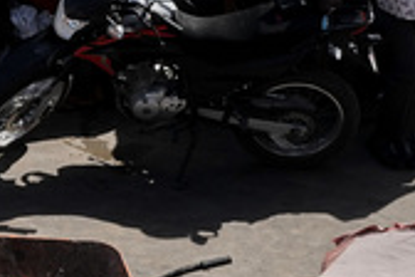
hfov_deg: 6.4
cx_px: -563
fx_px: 3516
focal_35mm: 305
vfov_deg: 4.5
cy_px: 7
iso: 400
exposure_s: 1/200
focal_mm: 50
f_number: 13
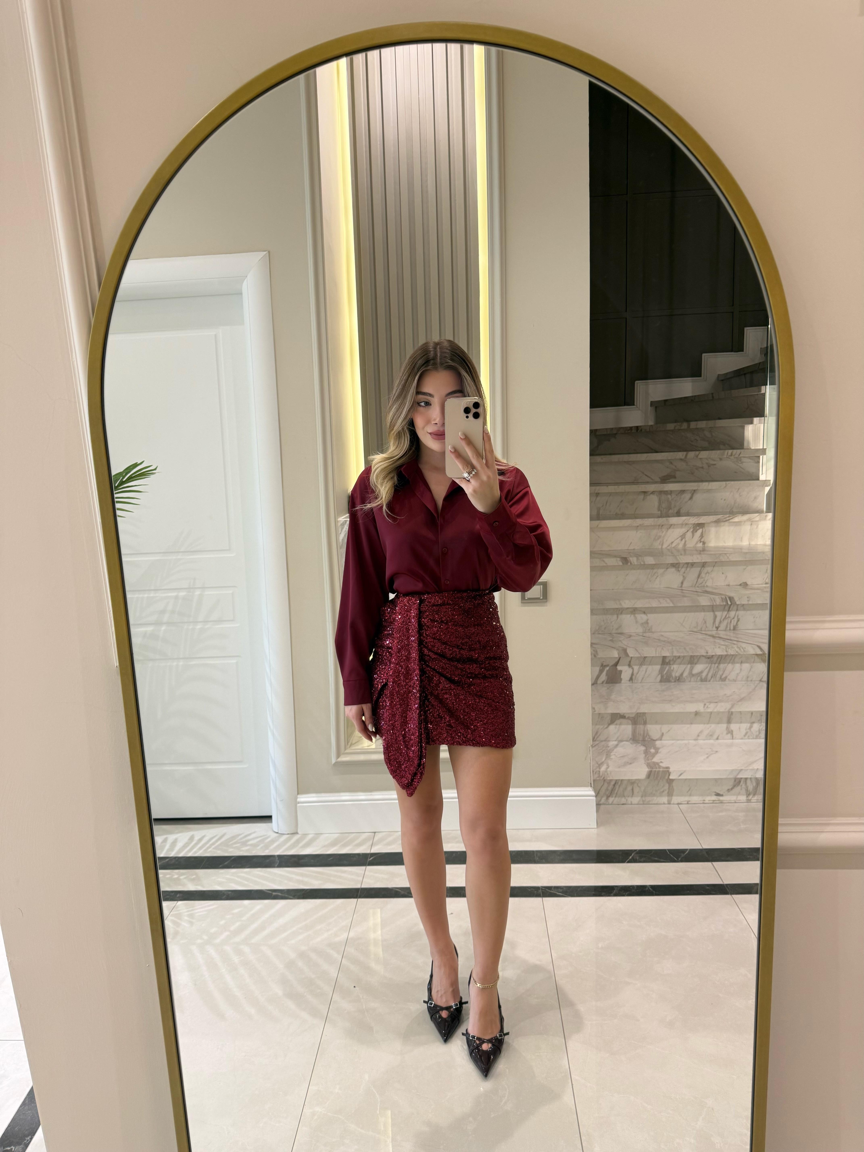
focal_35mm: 24
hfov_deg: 56.8
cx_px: 432
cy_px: 576
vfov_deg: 71.6
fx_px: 799
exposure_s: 1/50
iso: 125
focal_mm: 6.76
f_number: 1.78
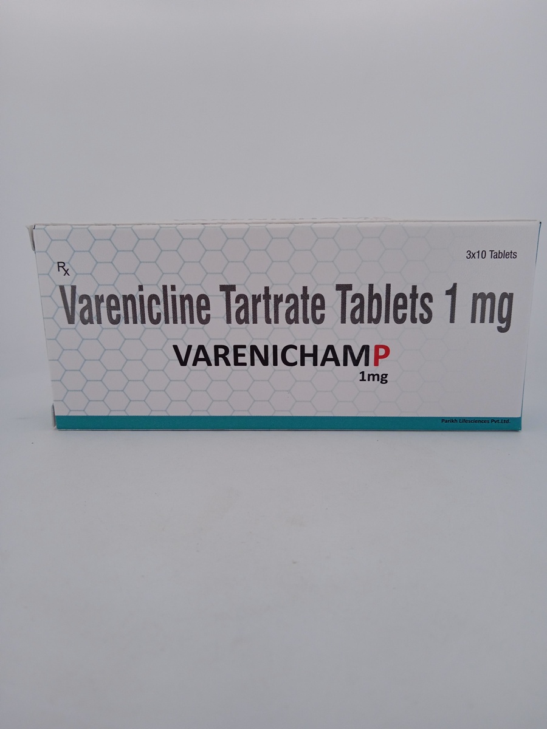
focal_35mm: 28
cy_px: 364
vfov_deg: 63.4
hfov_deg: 49.7
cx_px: 274
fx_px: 590
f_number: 2.2
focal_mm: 3.43
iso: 113
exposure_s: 1/224
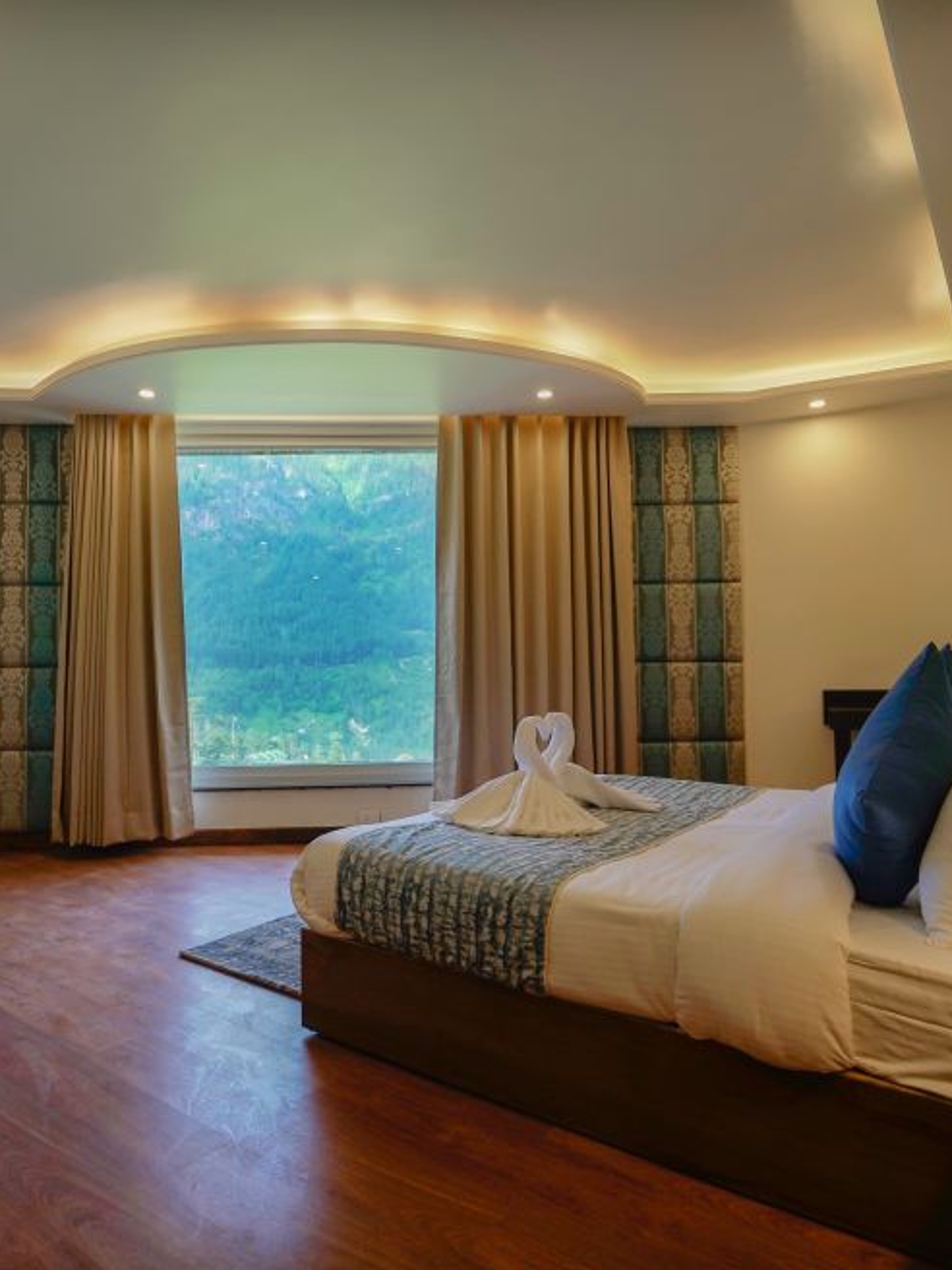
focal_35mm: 21
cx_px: 401
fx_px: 770
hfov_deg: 63.1
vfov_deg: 79.0
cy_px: 645
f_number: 4
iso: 250
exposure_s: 1/250
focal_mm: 14
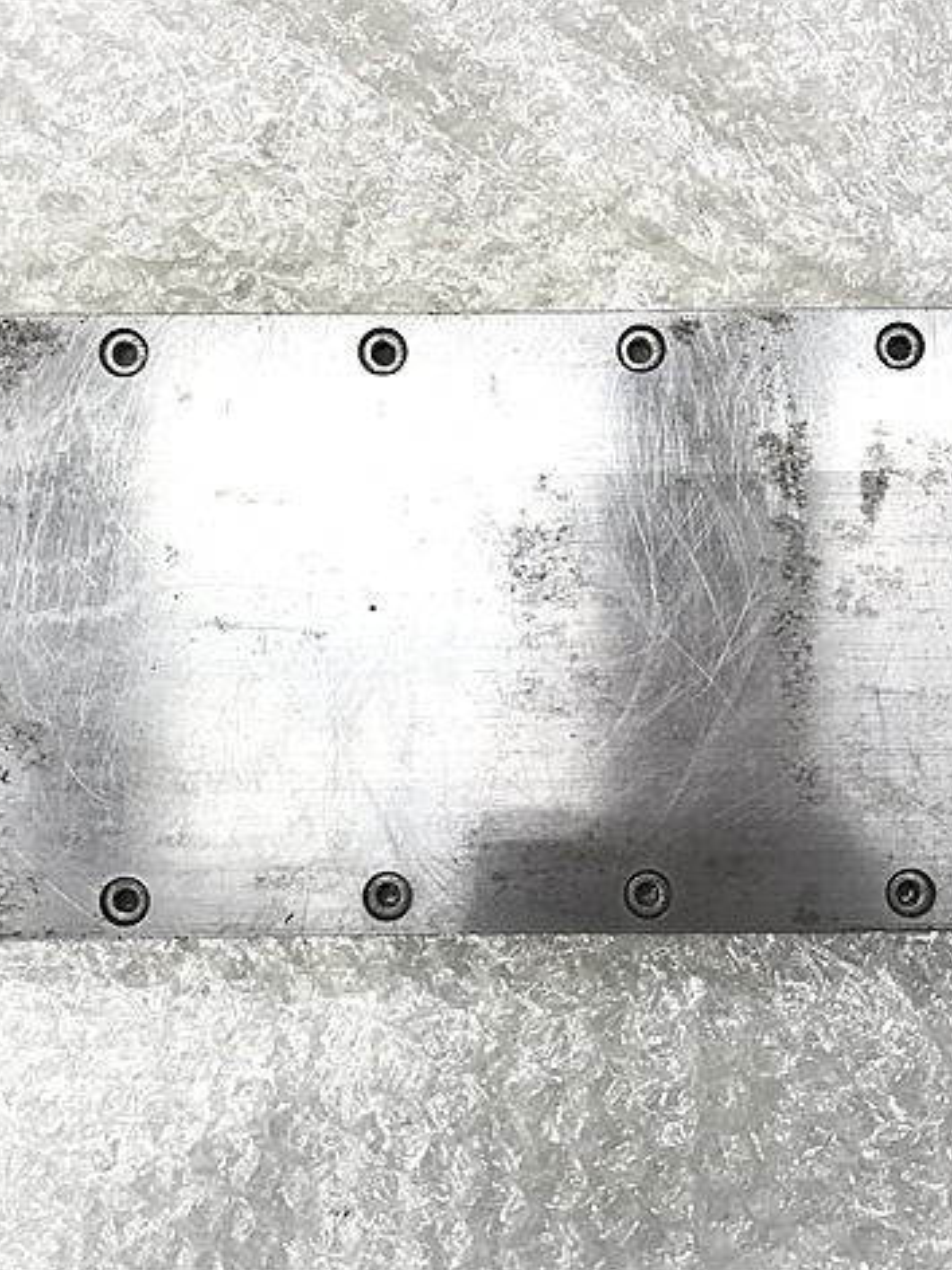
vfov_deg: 49.0
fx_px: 1393
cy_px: 635
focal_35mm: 38
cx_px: 516
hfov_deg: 37.7
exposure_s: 1/30
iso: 32
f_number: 1.8
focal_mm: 3.99
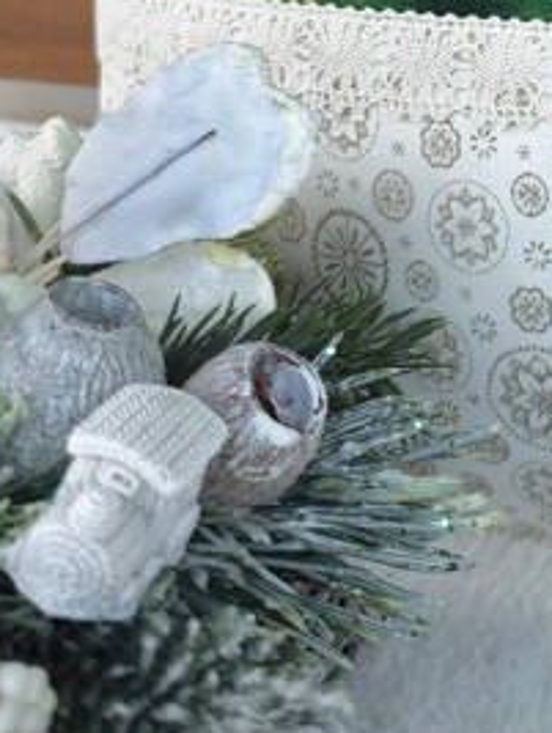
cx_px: 956
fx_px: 1824
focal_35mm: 86
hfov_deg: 15.2
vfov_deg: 20.6
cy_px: -231
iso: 64
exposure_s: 1/50
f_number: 1.6
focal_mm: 6.55
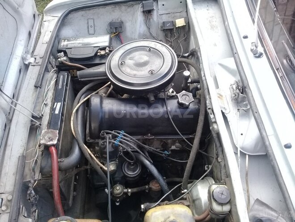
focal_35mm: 31
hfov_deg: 58.4
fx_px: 264
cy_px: 111
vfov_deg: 45.4
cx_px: 148
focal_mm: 3.3
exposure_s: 1/100
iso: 80
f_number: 2.2
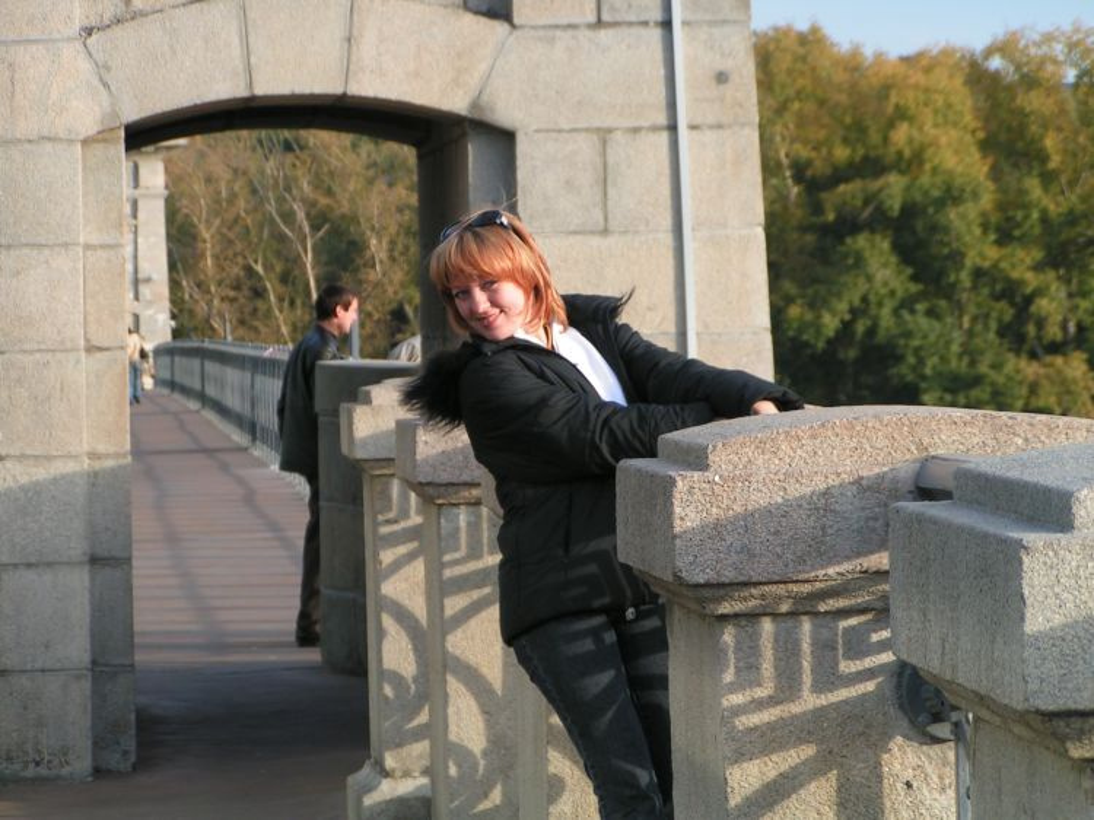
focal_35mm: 164
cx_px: 547
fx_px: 5181
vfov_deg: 9.0
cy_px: 410
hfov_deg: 12.1
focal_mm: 25.1
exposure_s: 1/250
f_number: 3.5
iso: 50
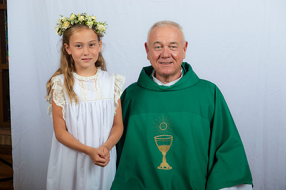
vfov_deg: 21.9
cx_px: 143
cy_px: 95
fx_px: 492
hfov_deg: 32.4
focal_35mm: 62
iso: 320
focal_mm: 62
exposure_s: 1/200
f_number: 8
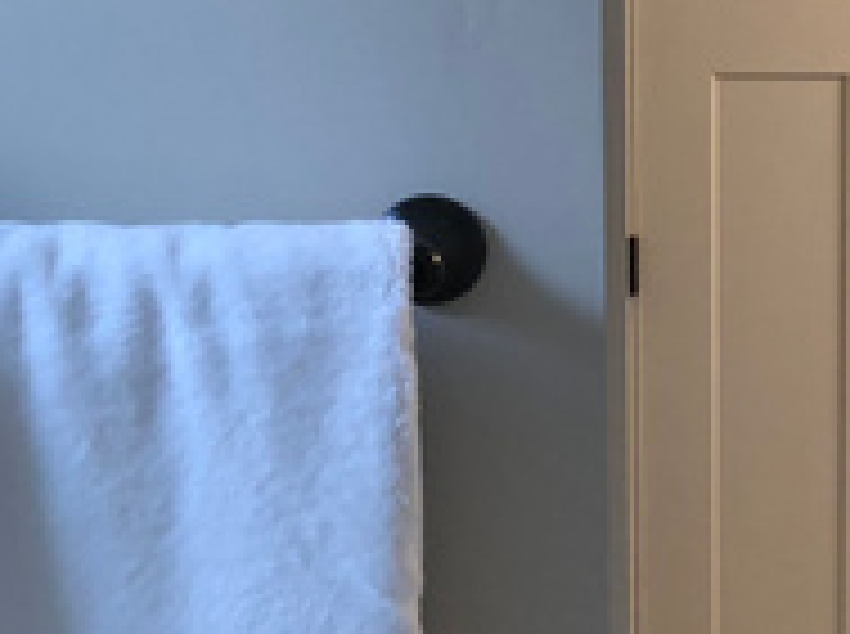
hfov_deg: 20.2
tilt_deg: -9.6
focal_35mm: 95
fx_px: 2328
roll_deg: -0.3
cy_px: 229
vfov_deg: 15.5
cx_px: 805
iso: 32
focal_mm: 4
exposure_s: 1/30
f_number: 1.8
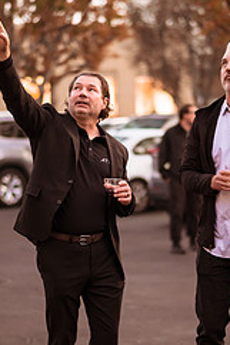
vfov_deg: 18.9
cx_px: 146
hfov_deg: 12.7
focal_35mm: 108
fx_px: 1036
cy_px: 200
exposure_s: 1/200
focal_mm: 58
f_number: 1.4
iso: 1600
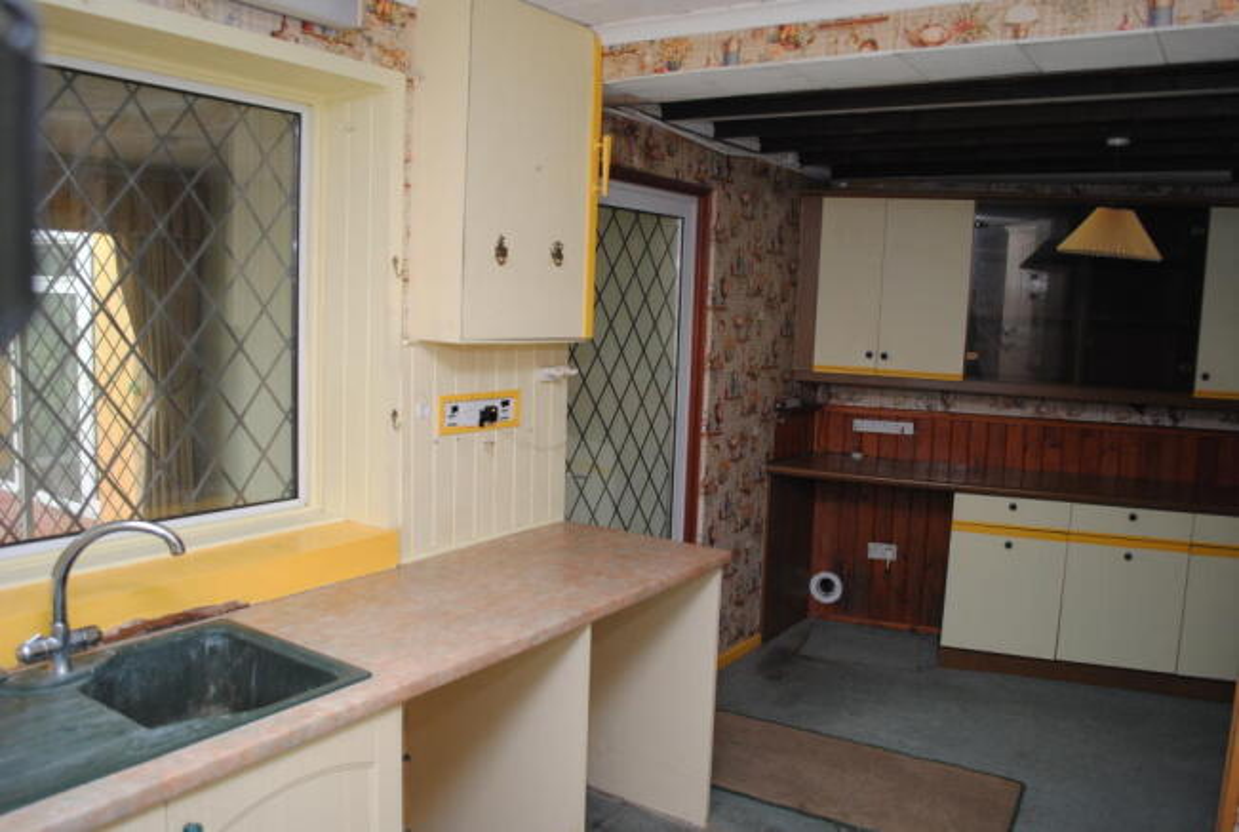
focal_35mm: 27
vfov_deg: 48.1
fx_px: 931
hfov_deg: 67.3
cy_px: 416
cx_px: 620
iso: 200
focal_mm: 18
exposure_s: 1/60
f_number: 4
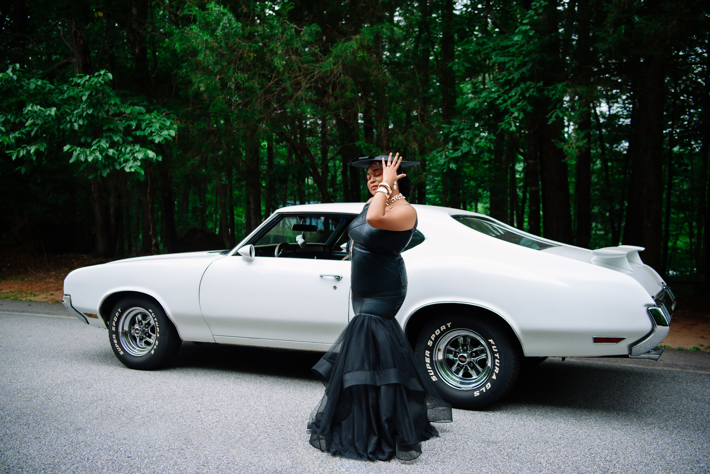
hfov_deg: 53.1
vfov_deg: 36.9
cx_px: 355
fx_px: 710
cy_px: 237
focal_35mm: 36
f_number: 2.8
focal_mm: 36
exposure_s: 1/320
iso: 200
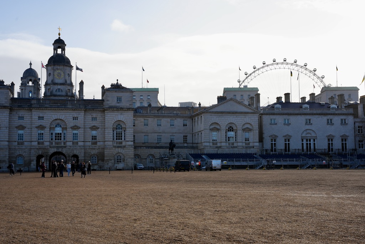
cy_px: 122
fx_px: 510
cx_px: 182
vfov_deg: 26.8
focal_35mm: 50
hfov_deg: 39.4
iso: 100
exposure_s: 1/200
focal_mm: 50.3
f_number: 10
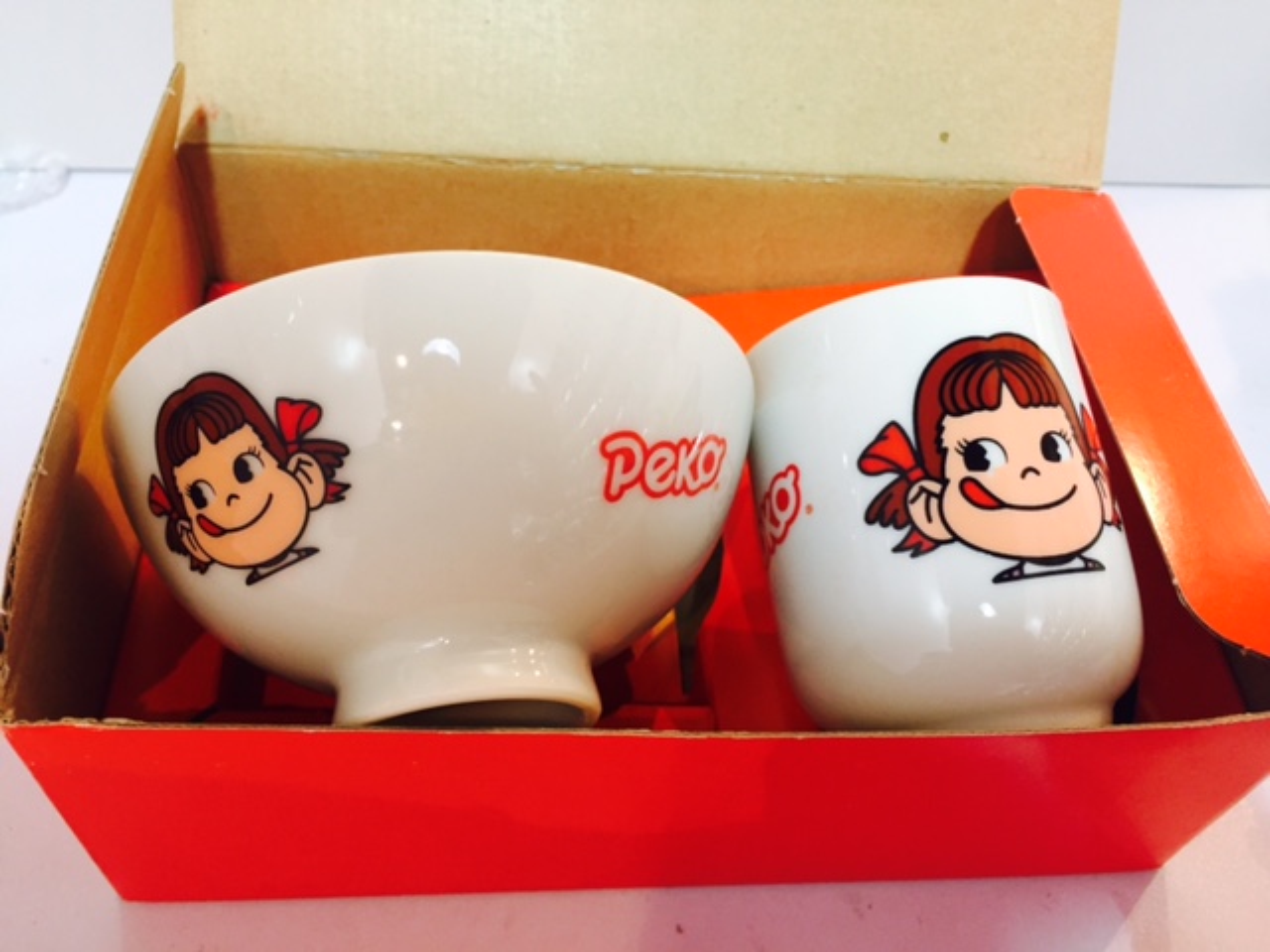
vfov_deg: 48.2
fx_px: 1064
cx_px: 635
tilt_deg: -45.7
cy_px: 476
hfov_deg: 61.7
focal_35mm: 29
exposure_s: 1/33
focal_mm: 4.15
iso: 160
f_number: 2.2
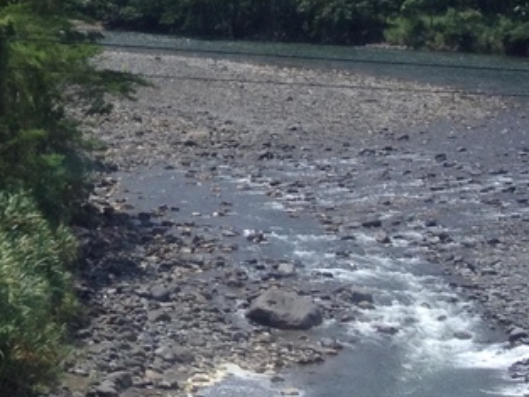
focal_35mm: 134
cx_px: -335
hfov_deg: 13.6
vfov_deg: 10.9
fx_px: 2049
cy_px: -96
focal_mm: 4.28
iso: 50
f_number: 2.4
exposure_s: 1/708
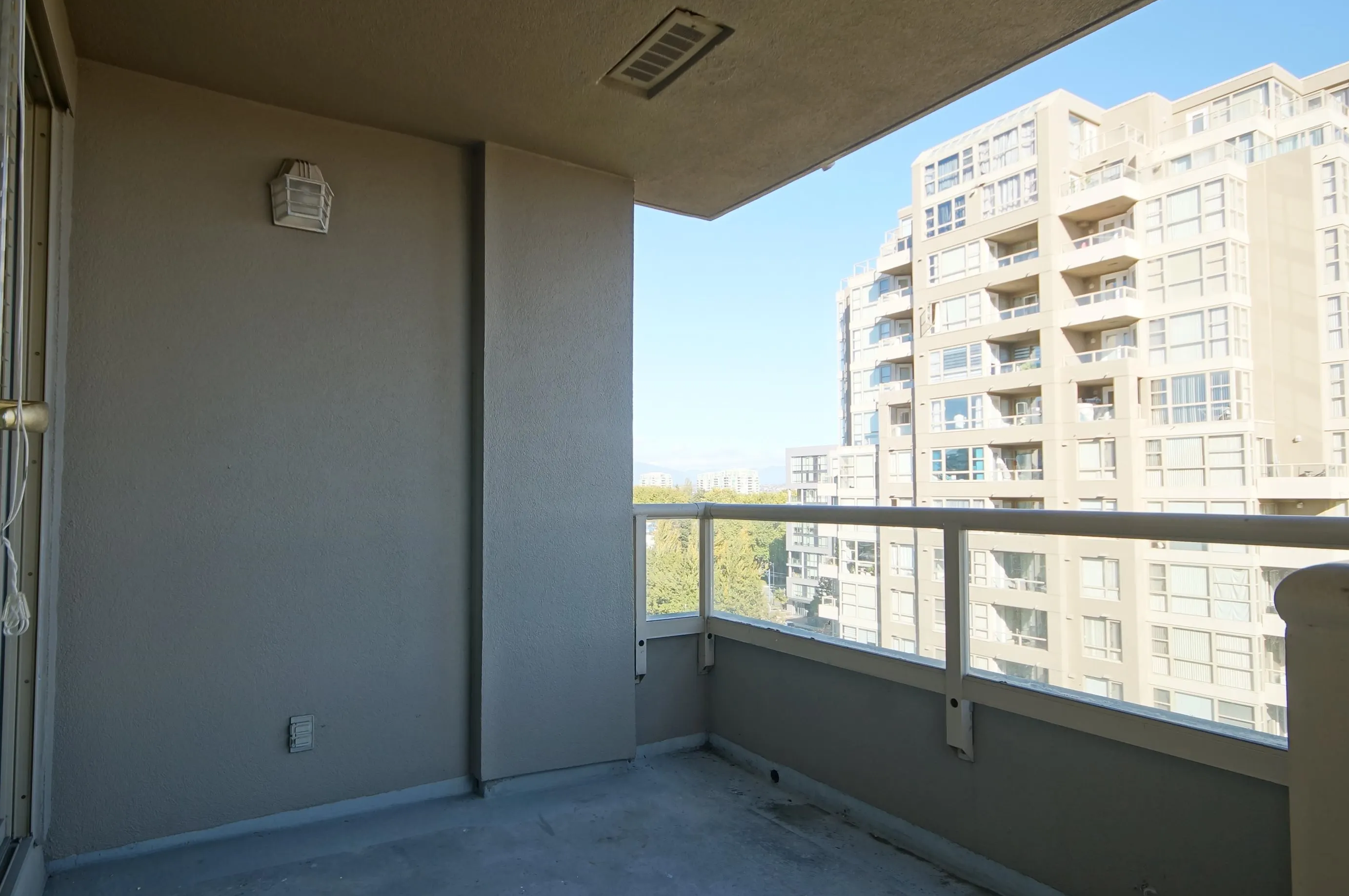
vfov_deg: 61.8
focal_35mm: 20
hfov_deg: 84.0
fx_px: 749
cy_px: 465
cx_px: 636
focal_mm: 12
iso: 400
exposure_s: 1/160
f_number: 7.1
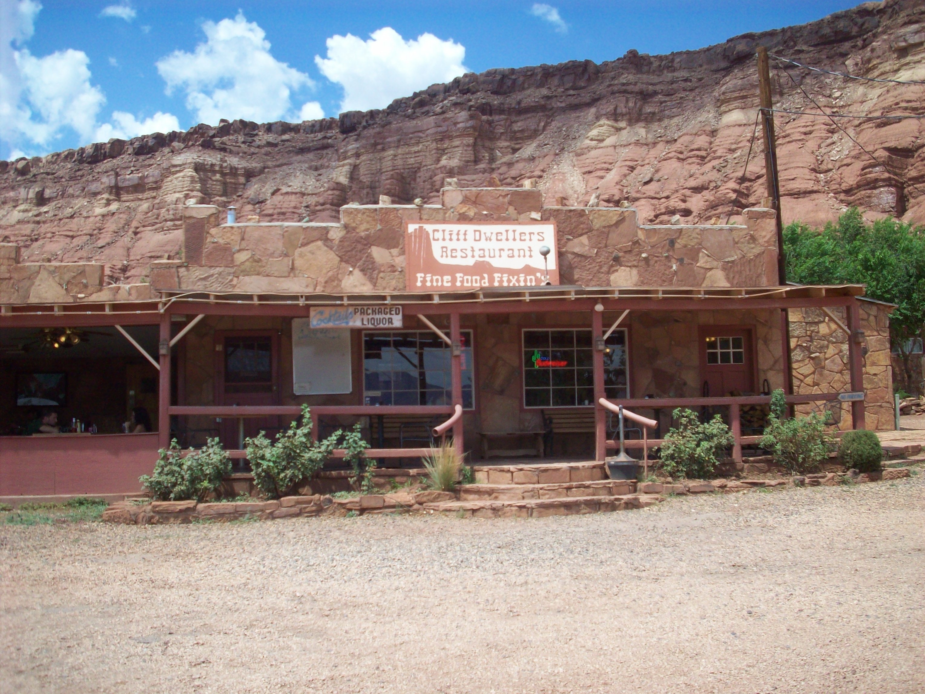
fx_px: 989
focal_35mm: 37
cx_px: 462
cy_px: 347
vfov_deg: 38.7
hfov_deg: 50.1
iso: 80
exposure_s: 1/301
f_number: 5.6
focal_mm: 6.2
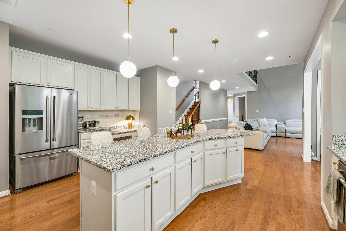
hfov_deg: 100.4
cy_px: 116
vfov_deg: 77.3
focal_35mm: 15
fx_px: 144
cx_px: 173
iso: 400
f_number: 8
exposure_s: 1/10
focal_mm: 15
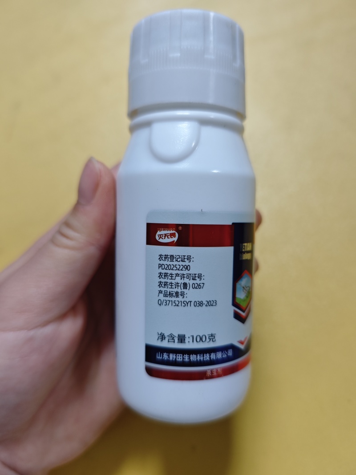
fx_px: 315
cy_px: 238
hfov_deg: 58.9
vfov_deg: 73.9
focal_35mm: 23
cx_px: 178
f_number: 1.6
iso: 320
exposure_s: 1/100
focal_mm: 6.55
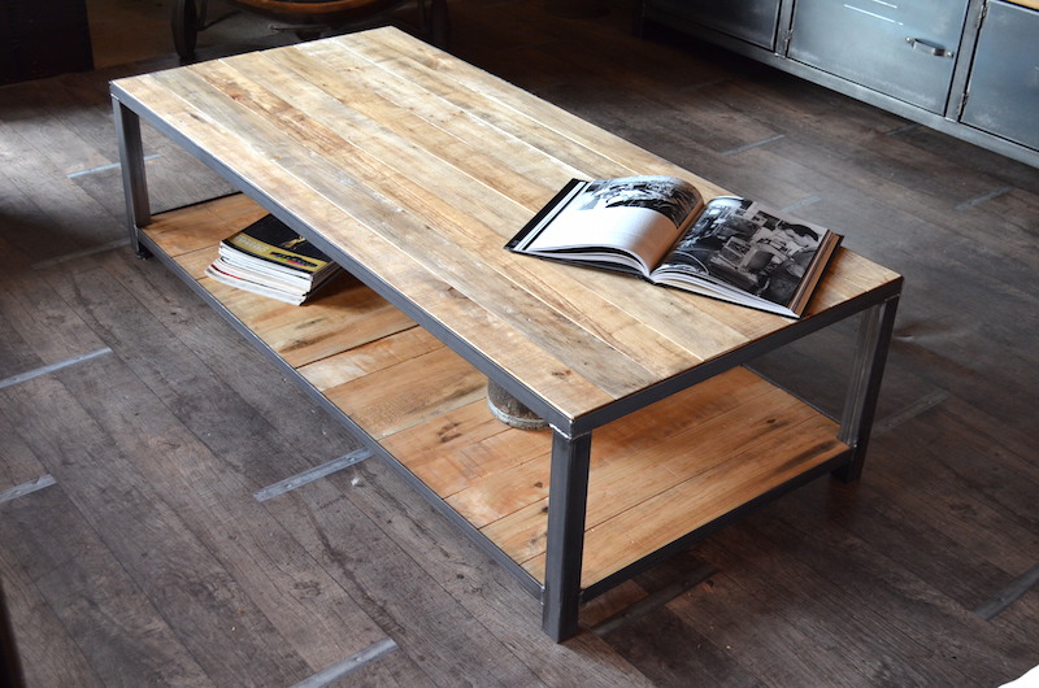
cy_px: 344
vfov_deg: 30.7
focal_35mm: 44
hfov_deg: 45.0
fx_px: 1253
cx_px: 520
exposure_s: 1/30
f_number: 4.5
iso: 900
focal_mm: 29
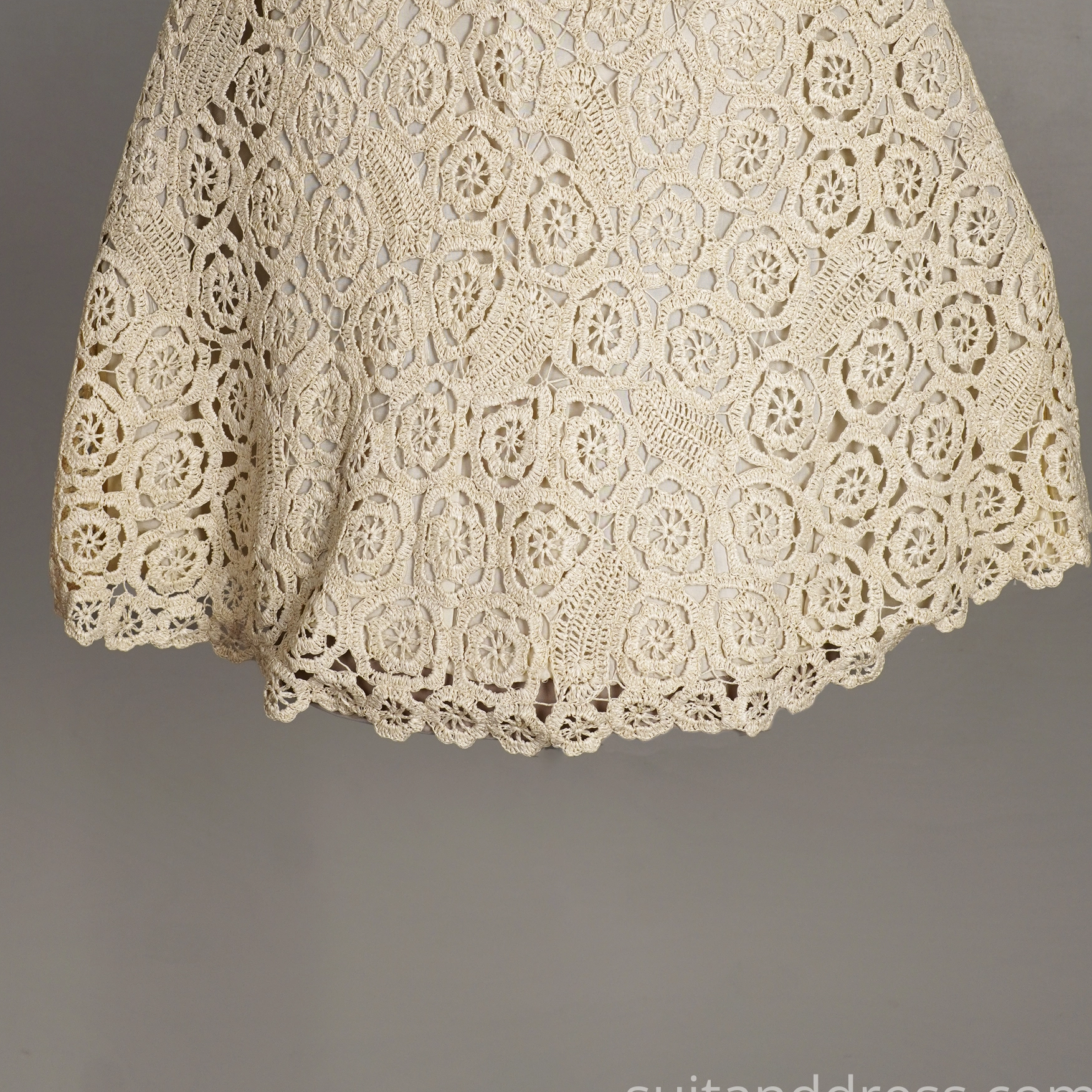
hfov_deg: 25.7
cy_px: 285
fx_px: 2391
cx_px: 549
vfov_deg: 25.4
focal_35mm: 67
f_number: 6.3
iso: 320
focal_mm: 32
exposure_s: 1/60
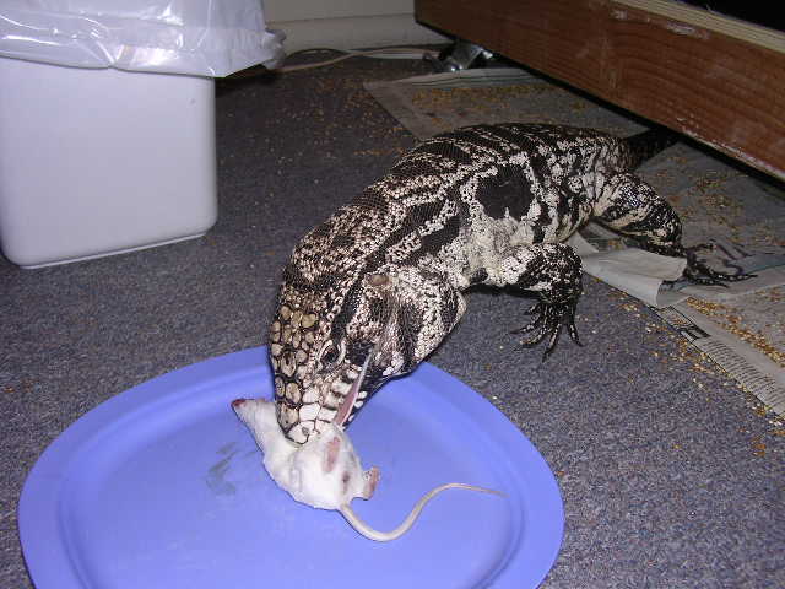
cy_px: 294
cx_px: 392
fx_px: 862
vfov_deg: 37.7
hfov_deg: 49.0
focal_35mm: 38
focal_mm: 5.8
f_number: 2.8
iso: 100
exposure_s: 1/60.1
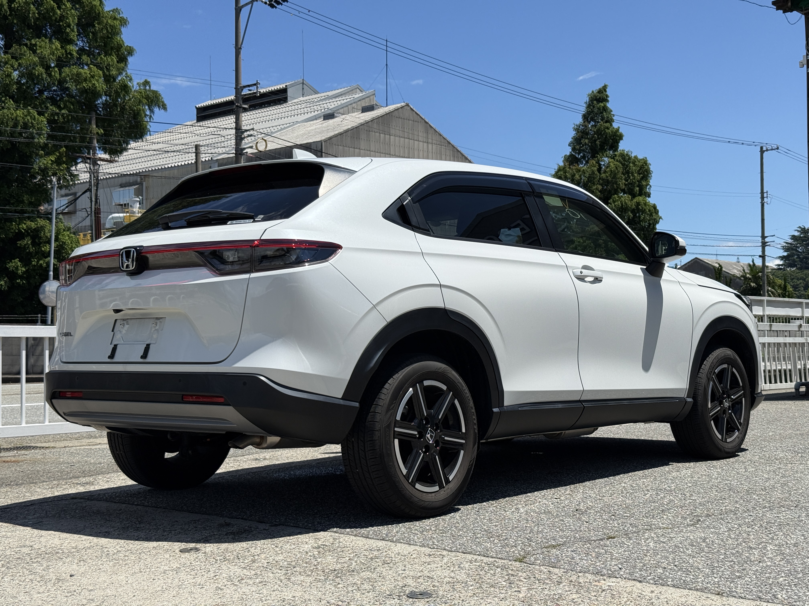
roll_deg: +0.0
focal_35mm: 48
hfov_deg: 39.7
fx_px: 1122
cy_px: 303
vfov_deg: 30.3
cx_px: 404
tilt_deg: +2.5
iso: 64
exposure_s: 1/7143
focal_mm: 6.76
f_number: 1.78
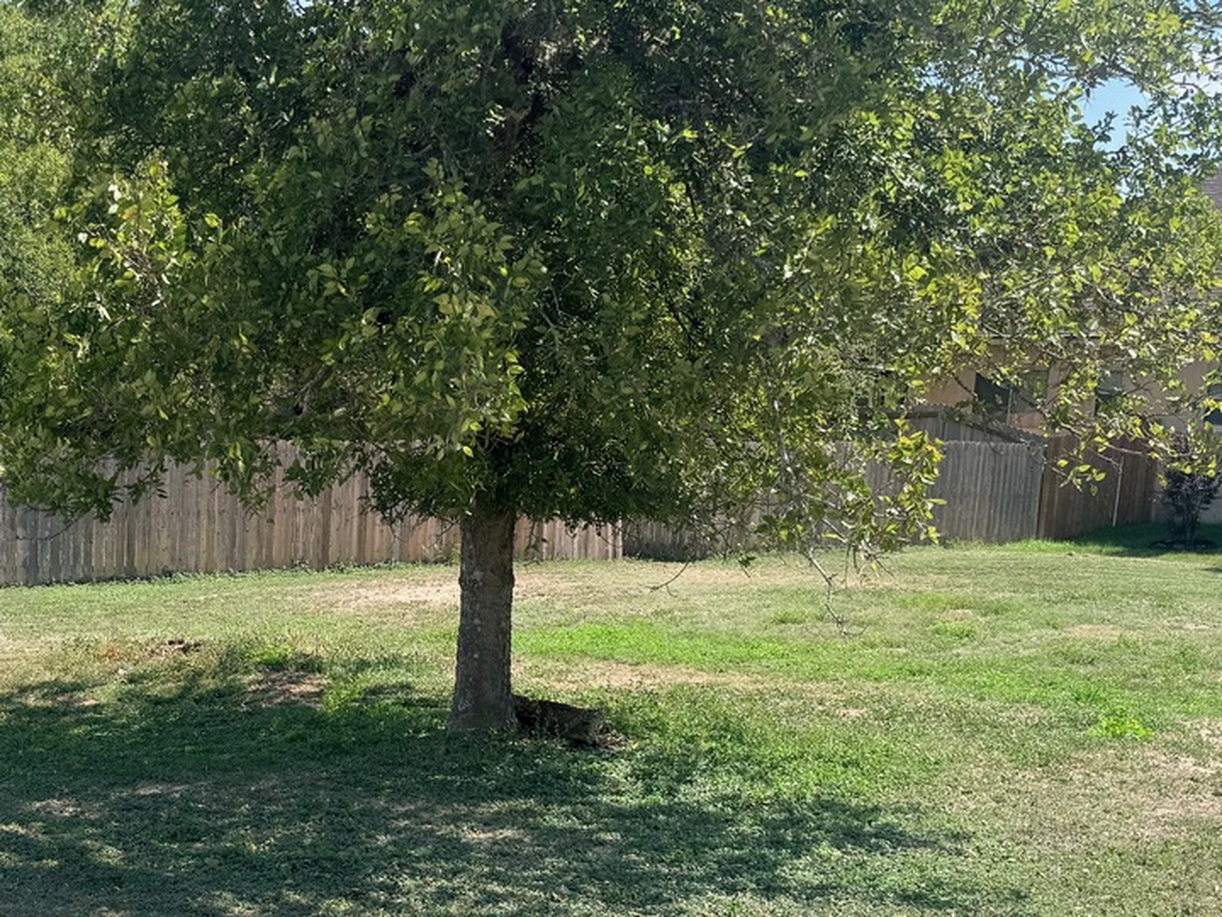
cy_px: 622
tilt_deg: -8.0
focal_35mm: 48
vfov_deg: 30.0
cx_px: 343
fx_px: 1694
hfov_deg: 38.9
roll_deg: -1.1
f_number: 1.78
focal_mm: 6.76
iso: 80
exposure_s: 1/2445
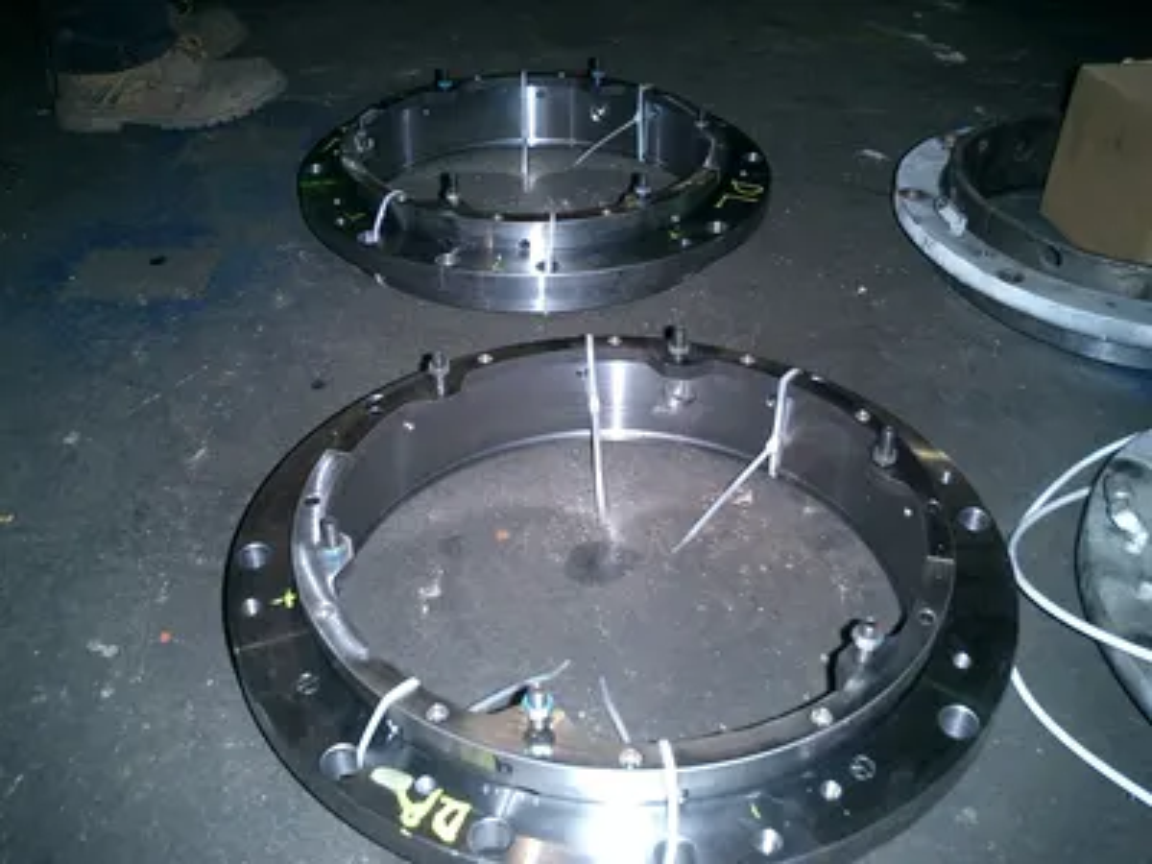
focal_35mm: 35
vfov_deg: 40.7
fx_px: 1165
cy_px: 432
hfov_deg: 52.6
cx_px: 576
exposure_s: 1/40
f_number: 4.2
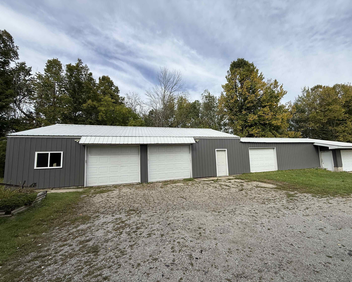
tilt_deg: +4.9
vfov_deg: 84.0
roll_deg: +2.7
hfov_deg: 96.6
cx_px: 191
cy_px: 144
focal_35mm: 15
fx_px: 156
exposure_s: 1/2165
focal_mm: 2.22
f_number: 2.2
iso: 50
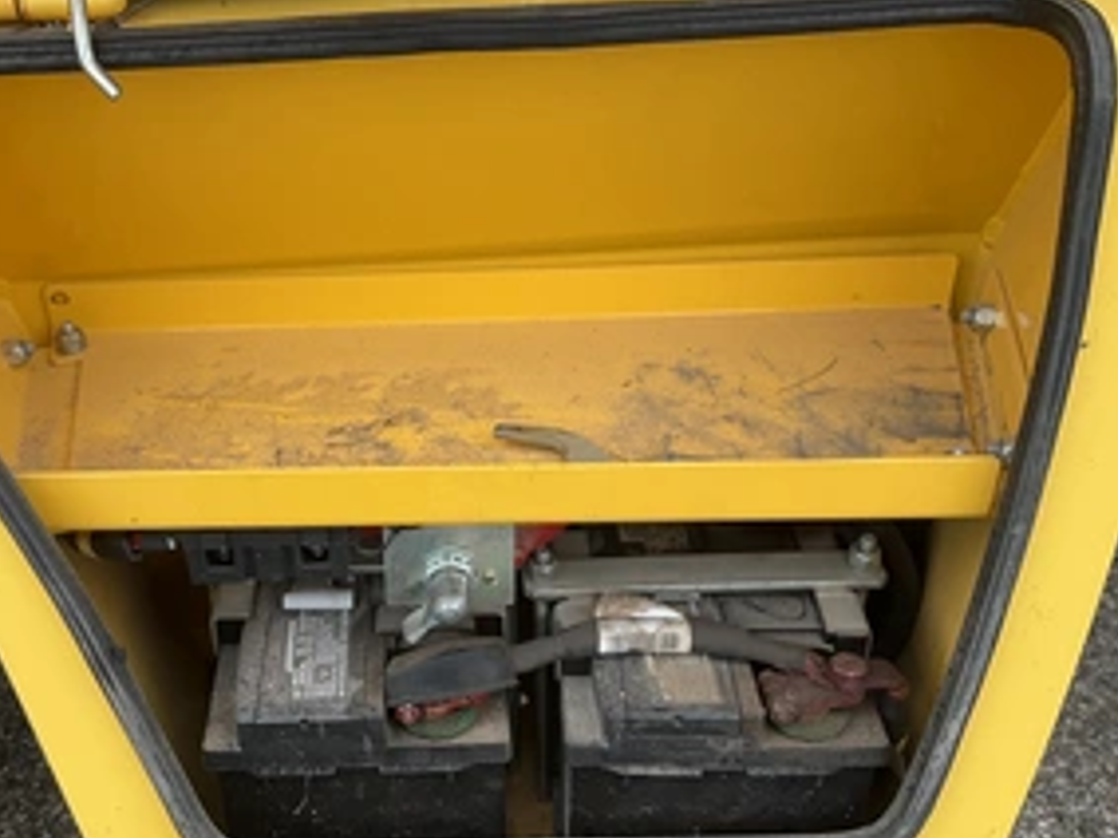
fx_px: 1324
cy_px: 462
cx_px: 395
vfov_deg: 35.1
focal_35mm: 41
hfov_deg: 45.3
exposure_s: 1/208
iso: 20
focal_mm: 3
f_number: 1.8
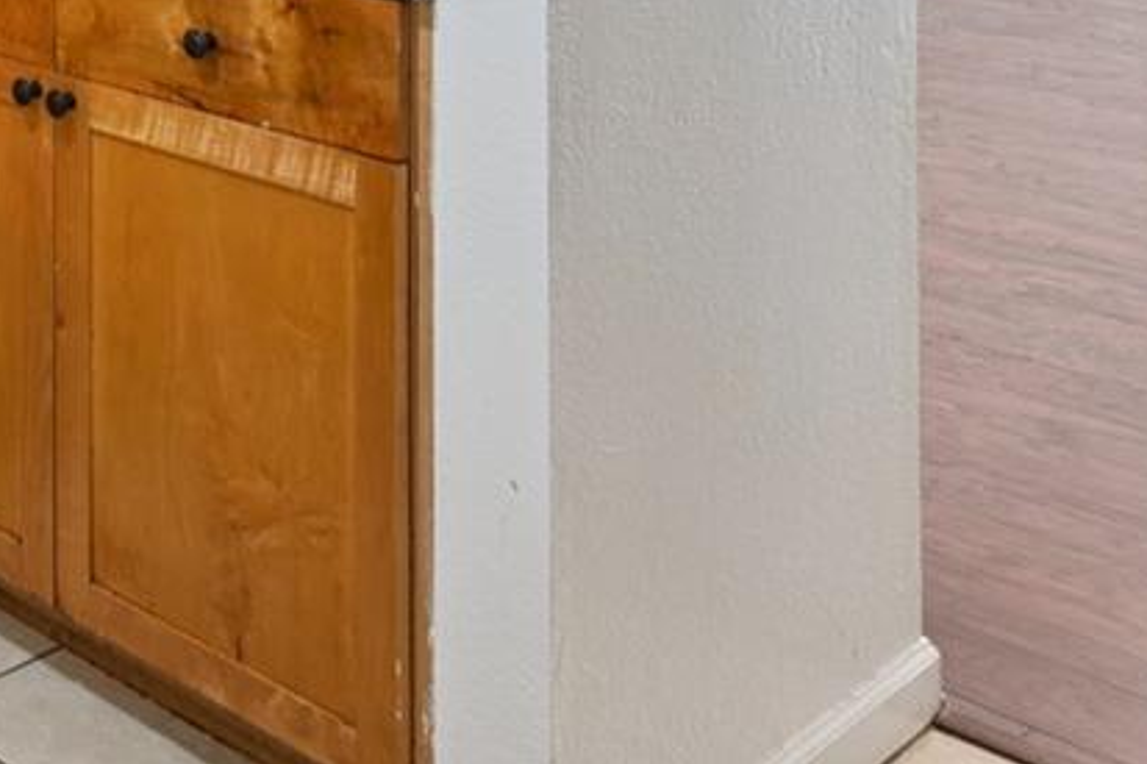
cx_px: -150
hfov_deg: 29.0
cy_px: -417
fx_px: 1974
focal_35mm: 62
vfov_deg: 19.0
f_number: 9
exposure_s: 1/2.5
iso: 200
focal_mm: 16
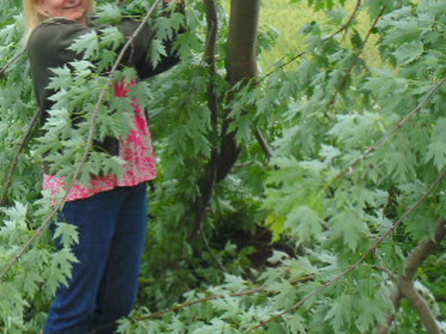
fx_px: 1069
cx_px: -1
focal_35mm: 83
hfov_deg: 22.6
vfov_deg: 17.6
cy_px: 59
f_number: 3.6
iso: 80
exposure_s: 1/160
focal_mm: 7.4
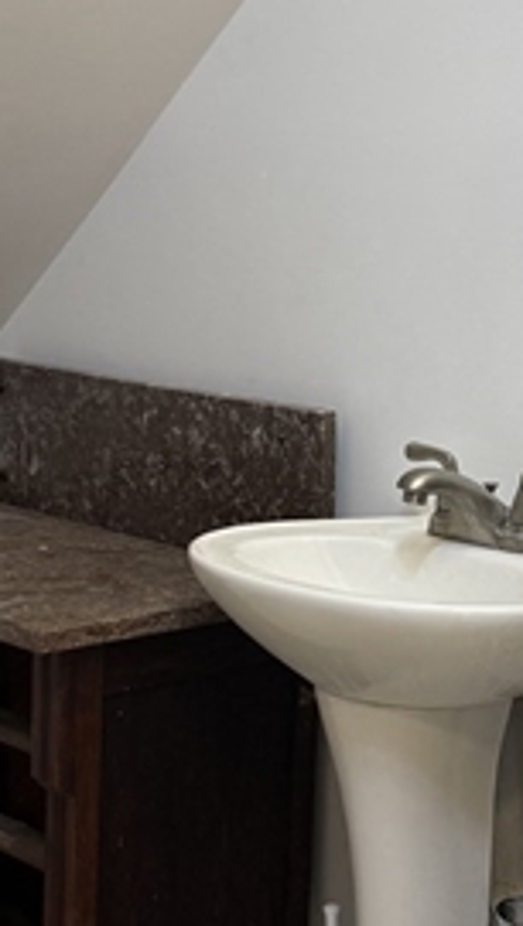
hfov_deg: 16.4
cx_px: 246
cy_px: 465
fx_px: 1819
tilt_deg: -9.7
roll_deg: -1.9
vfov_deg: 28.6
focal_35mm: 74
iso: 200
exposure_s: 1/60
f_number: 1.78
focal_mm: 6.76
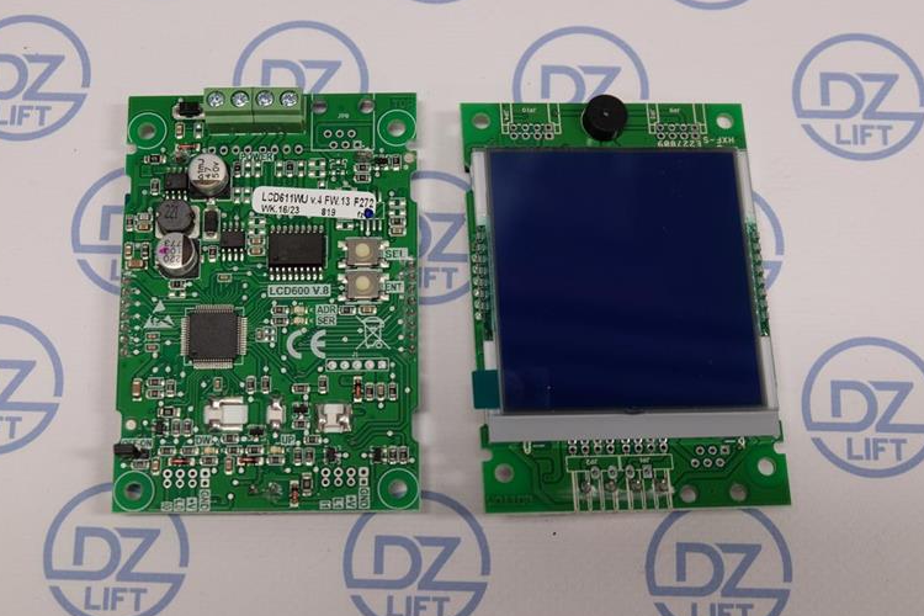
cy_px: 309
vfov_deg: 21.2
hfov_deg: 31.4
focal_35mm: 64
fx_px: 1643
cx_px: 436
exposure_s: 1/28
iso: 400
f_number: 5.3
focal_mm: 40.2
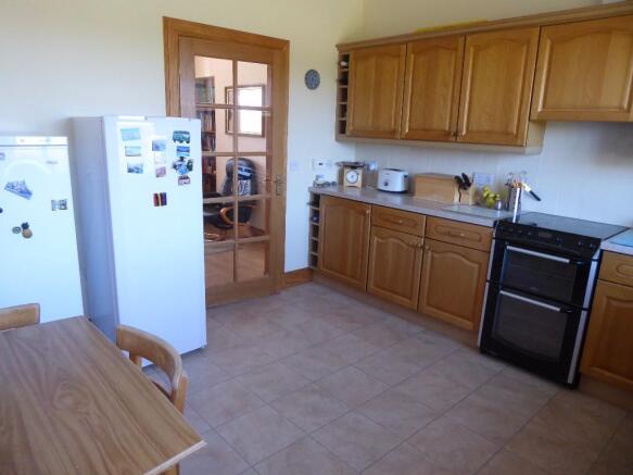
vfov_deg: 56.8
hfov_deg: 71.6
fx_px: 439
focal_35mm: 24
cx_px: 316
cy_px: 238
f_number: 3.3
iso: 400
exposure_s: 1/60
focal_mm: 4.3
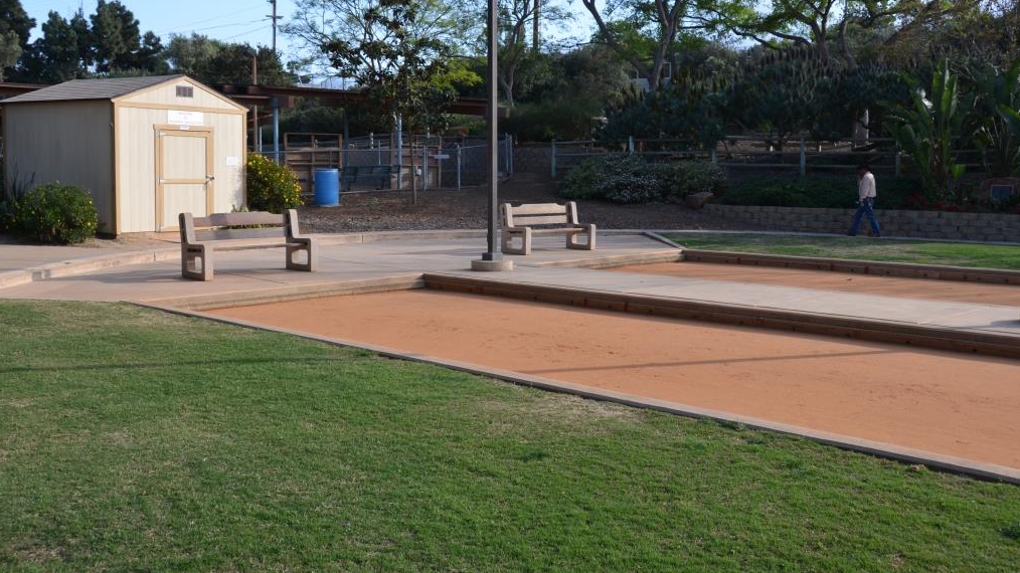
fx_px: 1028
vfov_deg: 31.1
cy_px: 239
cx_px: 510
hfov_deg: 52.8
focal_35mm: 38
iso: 200
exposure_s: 1/200
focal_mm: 24
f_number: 8
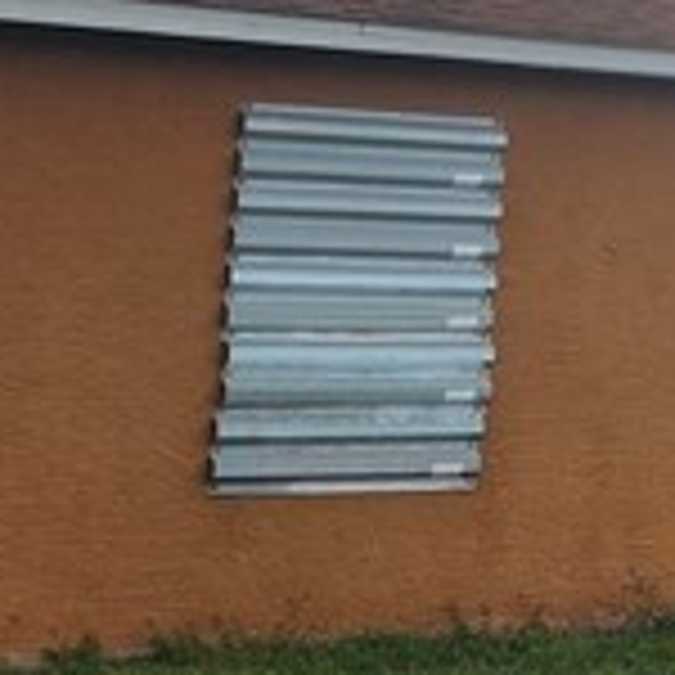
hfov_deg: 10.3
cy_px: -50
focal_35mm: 139
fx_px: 3067
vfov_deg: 12.4
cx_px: 1768
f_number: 1.8
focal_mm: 5.4
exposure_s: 1/315
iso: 20
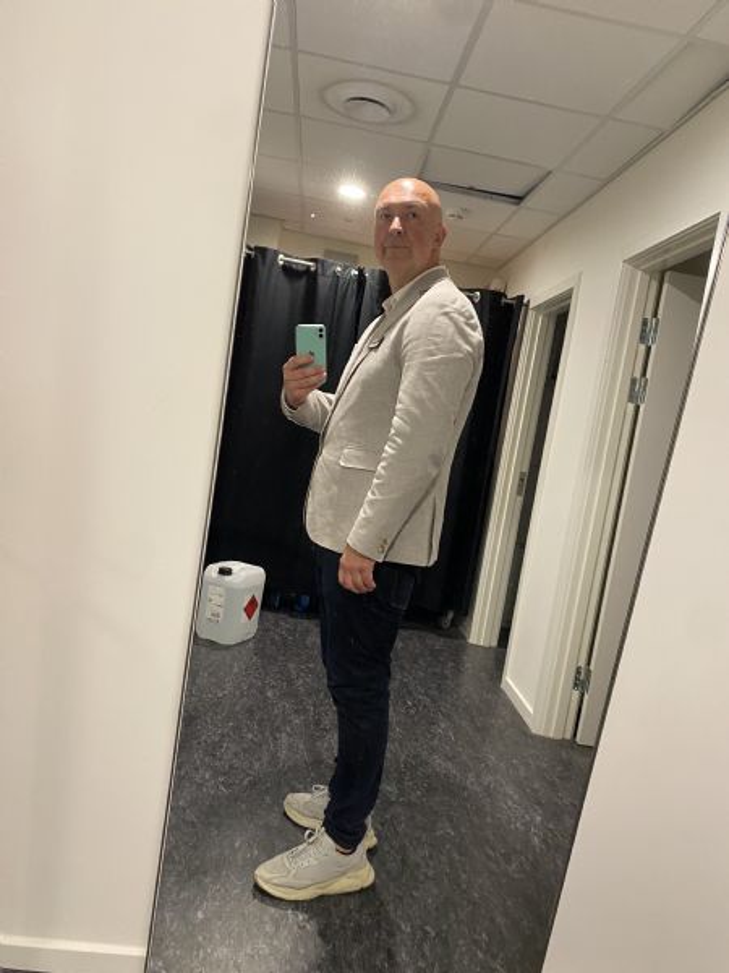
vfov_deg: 67.3
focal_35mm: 26
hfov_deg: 53.1
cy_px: 486
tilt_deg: -16.4
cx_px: 364
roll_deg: -11.3
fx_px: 730
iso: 200
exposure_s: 1/50
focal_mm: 4.25
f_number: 1.8
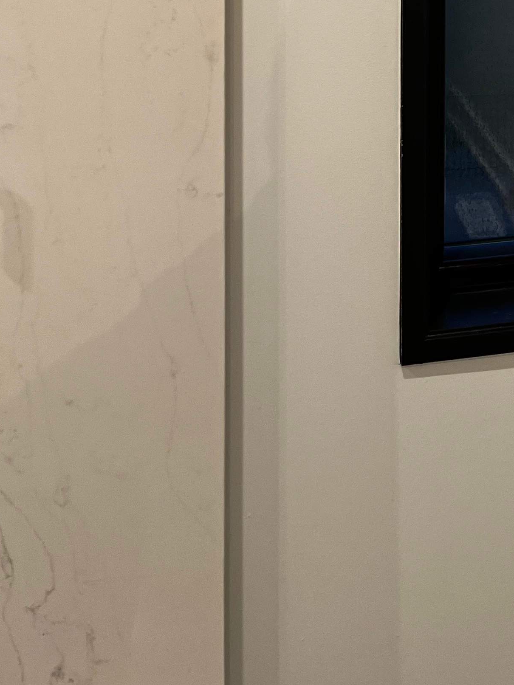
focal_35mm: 65
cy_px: -167
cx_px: 610
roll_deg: +1.4
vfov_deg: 26.1
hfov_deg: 21.1
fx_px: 1287
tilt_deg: +0.1
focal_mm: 5.7
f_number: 1.5
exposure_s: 1/60
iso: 160
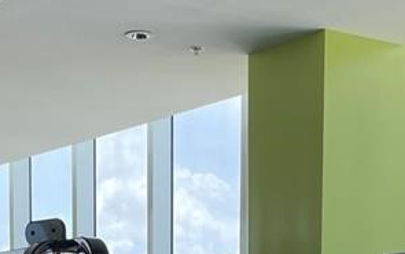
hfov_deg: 18.6
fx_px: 1237
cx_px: 196
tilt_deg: -2.1
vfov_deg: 11.1
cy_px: 428
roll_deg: -0.4
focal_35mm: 112
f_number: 1.8
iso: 32
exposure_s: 1/565
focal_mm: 4.25
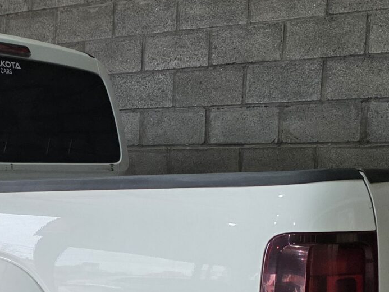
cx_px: -51
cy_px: 290
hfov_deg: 21.7
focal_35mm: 85
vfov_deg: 17.0
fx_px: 955
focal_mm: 6.3
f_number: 1.7
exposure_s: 1/180
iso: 160
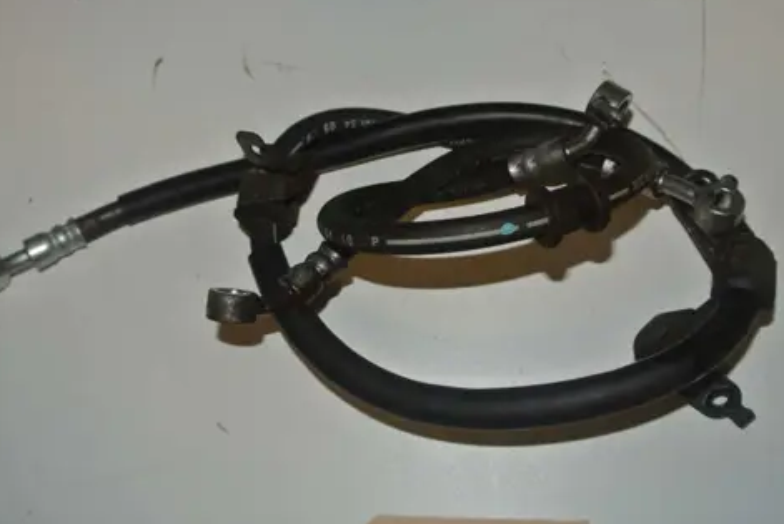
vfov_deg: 28.1
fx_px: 1046
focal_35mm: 48
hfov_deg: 41.1
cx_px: 409
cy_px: 228
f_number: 4.2
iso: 200
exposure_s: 1/60
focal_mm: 15.7
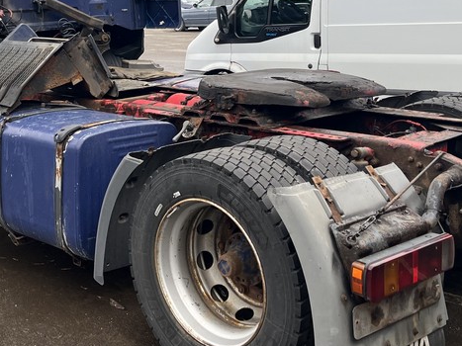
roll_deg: +0.6
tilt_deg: -6.8
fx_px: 761
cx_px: 156
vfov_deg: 25.1
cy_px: 56
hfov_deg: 33.5
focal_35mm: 57
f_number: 1.5
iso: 50
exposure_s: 1/312
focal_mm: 5.7
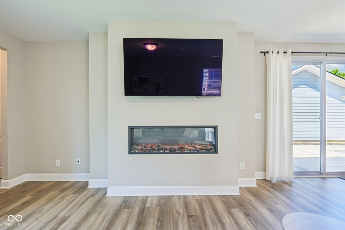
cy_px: 115
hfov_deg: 96.7
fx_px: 153
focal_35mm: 16
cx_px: 172
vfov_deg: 73.7
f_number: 8
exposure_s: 1/15
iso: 200
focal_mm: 16
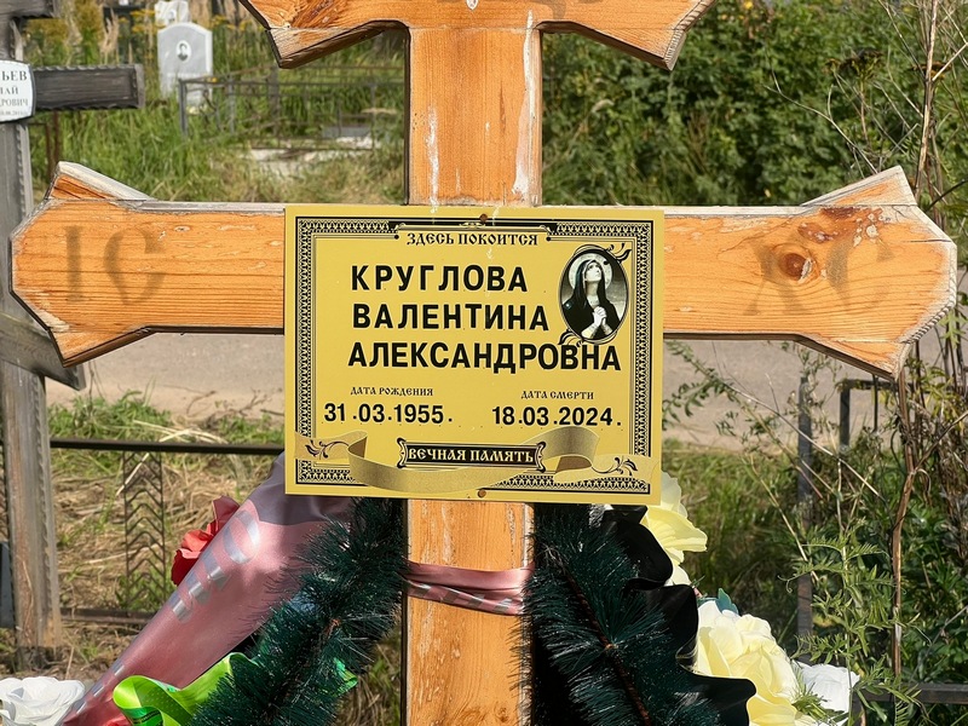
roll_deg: +0.4
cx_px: 484
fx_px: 2153
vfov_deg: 19.1
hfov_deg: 25.3
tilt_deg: -9.0
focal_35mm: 77
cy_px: 363
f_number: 2.8
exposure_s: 1/809
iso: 32
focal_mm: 9
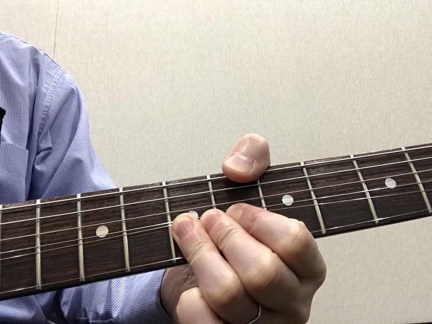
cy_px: 162
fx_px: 400
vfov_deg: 44.2
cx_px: 216
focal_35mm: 32
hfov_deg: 56.8
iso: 100
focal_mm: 2.87
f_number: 2.2
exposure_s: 1/30
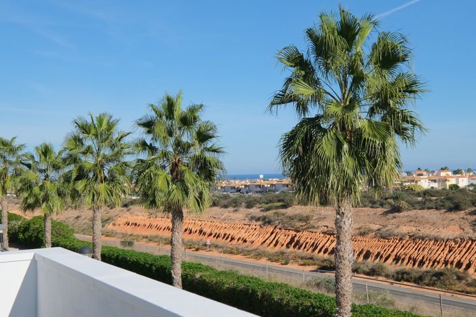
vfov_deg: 36.9
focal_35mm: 36
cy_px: 158
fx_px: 476
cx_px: 238
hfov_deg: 53.1
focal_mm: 24
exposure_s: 1/680
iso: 320
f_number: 8
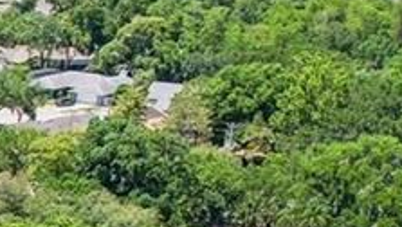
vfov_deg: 7.1
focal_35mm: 165
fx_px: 1761
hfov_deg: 11.0
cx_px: -561
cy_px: 434
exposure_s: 1/2000
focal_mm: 8.4
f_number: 2.8
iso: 110
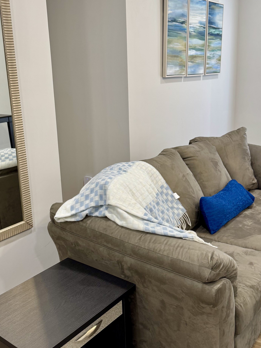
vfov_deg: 50.1
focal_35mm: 37
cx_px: 115
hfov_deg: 38.6
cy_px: 168
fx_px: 372
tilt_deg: -14.4
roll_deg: +2.6
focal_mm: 6.76
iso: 100
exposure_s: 1/60
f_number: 1.78
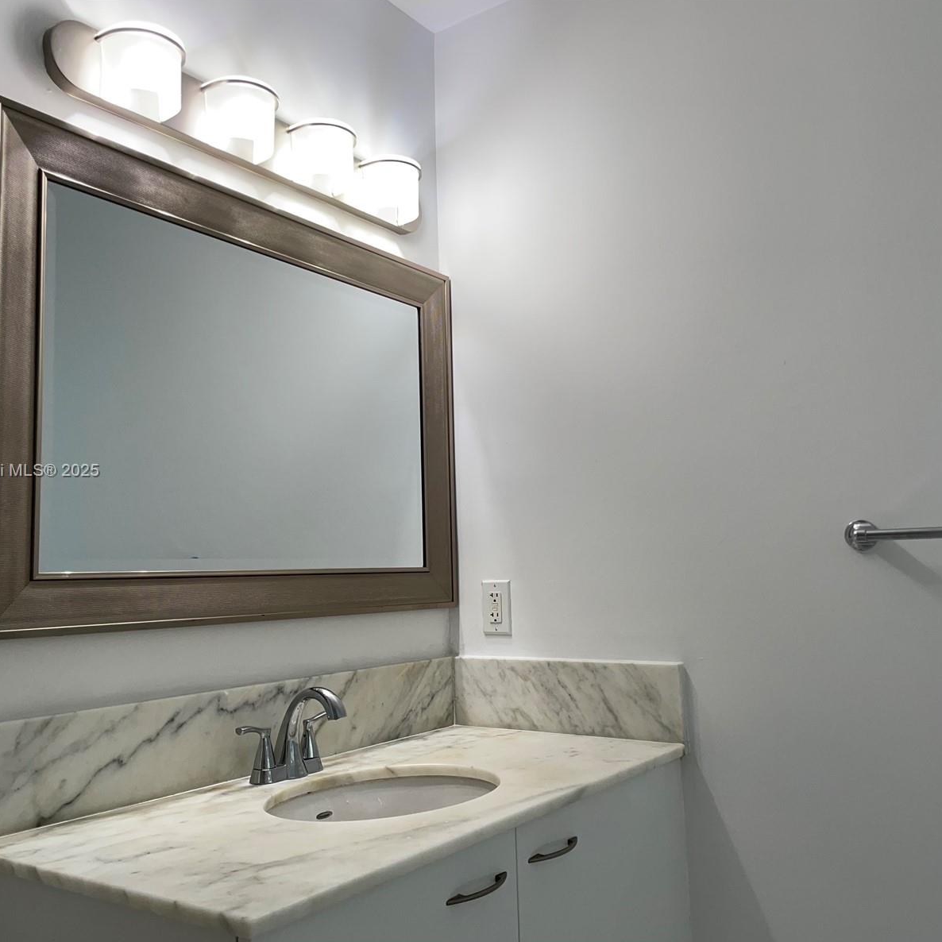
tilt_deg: +6.1
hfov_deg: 52.5
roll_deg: +2.1
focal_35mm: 31
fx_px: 954
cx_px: 481
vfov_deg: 52.5
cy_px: 472
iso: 64
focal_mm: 4.2
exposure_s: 1/120
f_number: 1.6
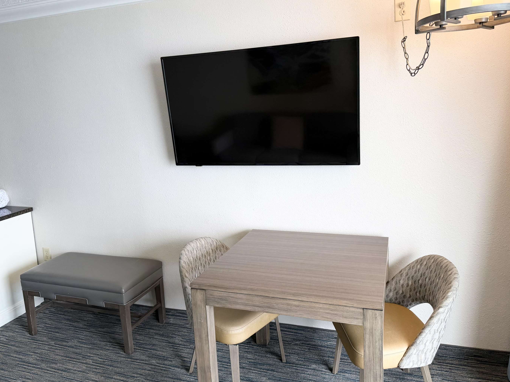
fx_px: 398
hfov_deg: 65.3
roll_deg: +3.8
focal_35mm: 27
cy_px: 176
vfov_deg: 51.3
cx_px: 258
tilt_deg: -9.5
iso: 50
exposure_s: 1/120
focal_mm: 6.76
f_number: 1.78
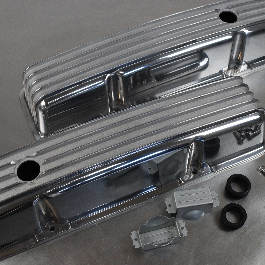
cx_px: 146
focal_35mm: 52
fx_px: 448
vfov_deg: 32.9
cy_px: 135
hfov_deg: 32.9
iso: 1250
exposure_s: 1/320
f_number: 7.1
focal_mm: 23
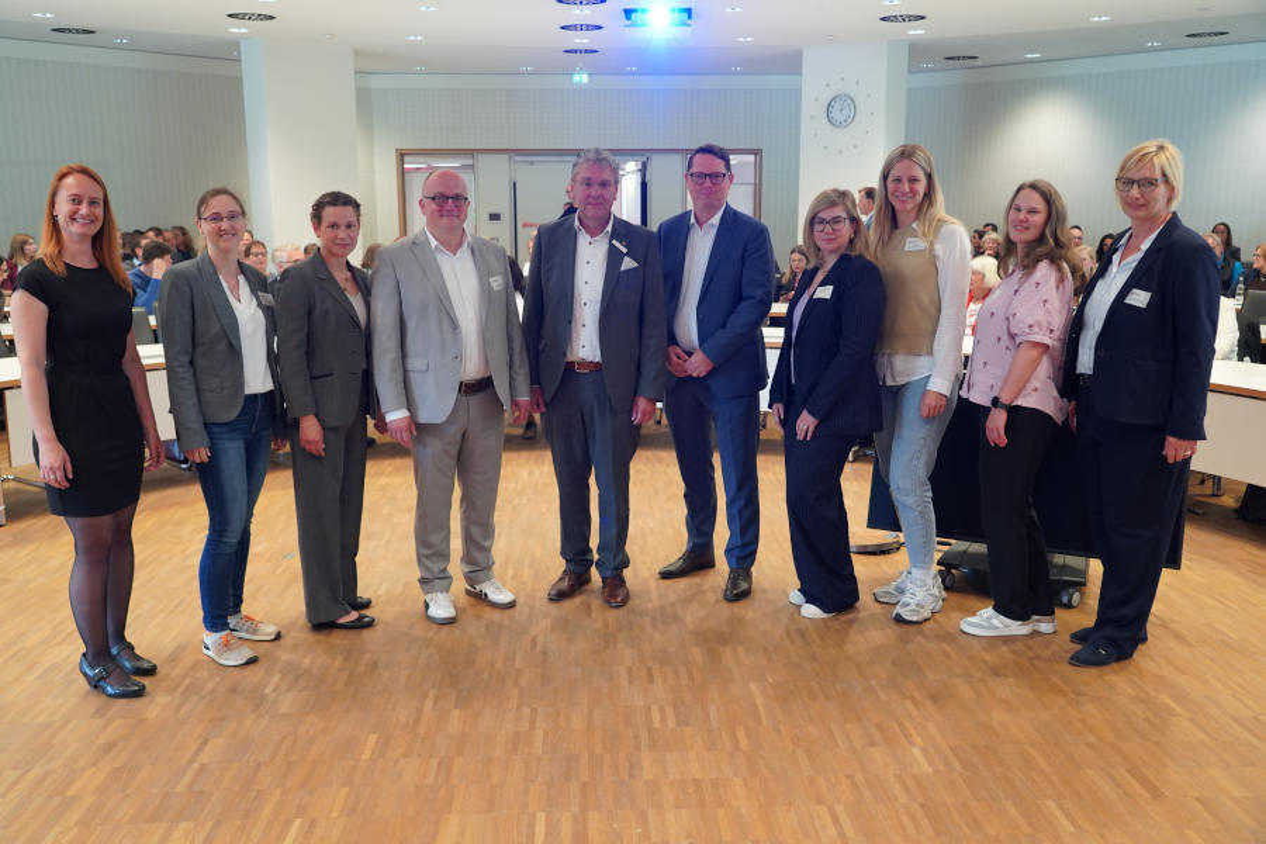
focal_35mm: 31
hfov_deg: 60.3
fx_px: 1090
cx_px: 633
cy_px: 422
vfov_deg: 42.3
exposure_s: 1/160
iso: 2000
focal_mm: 31
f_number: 4
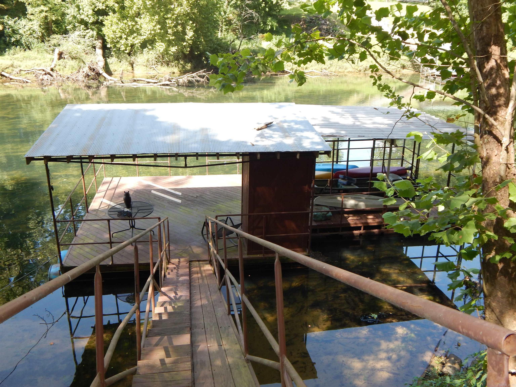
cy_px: 194
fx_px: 462
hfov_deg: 58.4
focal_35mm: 31
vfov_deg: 45.4
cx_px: 258
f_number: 3.2
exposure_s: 1/160
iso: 125
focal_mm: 5.6
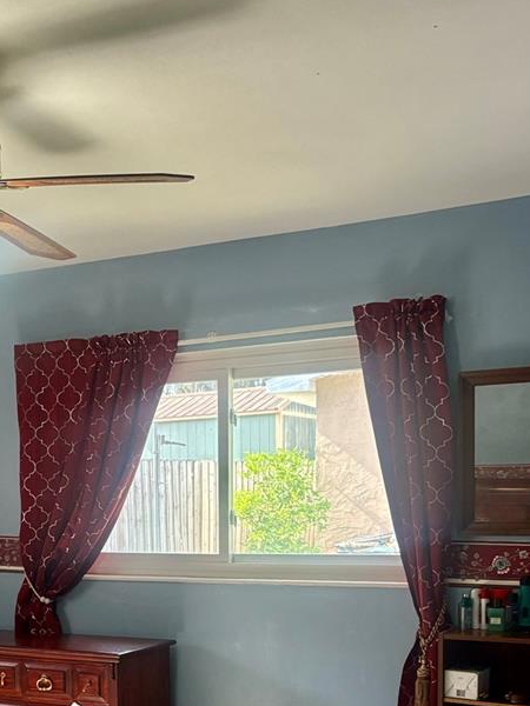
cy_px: 594
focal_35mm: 52
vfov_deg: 35.3
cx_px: 95
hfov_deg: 27.4
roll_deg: -1.9
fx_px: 1062
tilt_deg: -4.4
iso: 160
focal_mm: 5.96
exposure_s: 1/120
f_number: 1.6
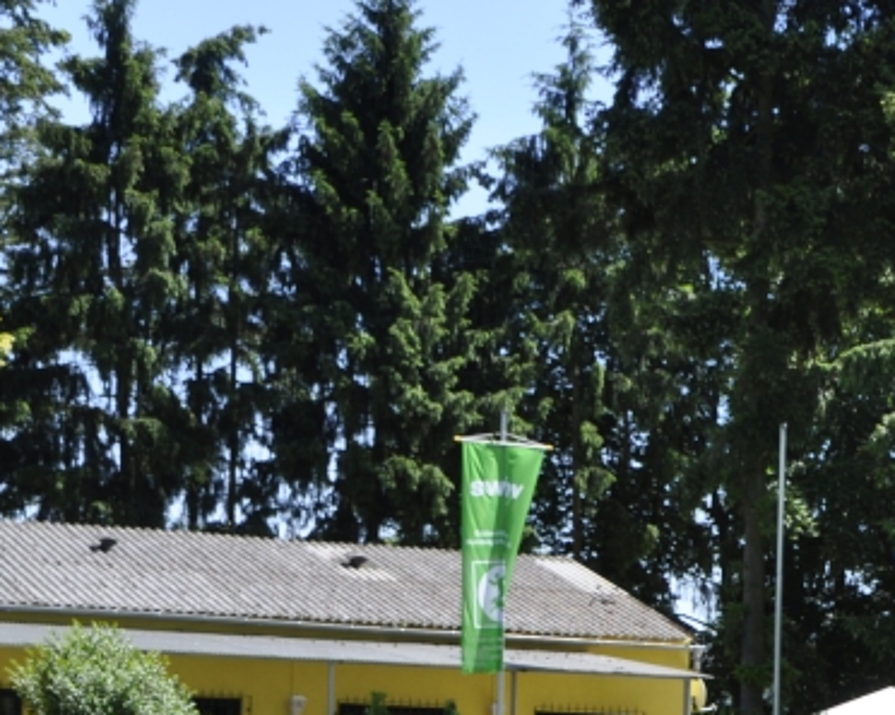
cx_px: 777
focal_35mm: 124
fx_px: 3282
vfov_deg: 12.2
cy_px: 766
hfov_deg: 15.4
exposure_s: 1/250
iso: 200
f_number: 8
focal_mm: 32
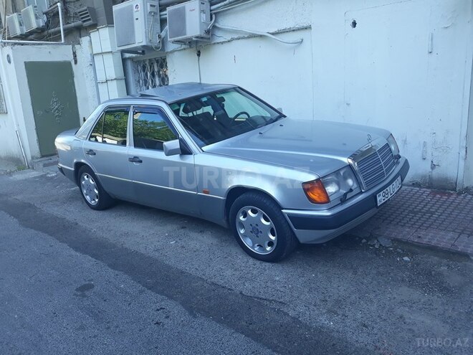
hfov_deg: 65.3
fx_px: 369
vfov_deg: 51.4
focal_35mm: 27
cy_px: 178
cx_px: 236
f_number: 1.7
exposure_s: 1/177
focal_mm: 3.71
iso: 40
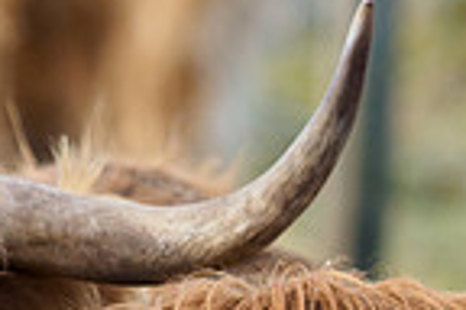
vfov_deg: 0.9
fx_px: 20839
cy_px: 574
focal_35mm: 1610
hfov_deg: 1.3
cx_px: -126
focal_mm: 150
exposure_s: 1/640
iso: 200
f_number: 2.8
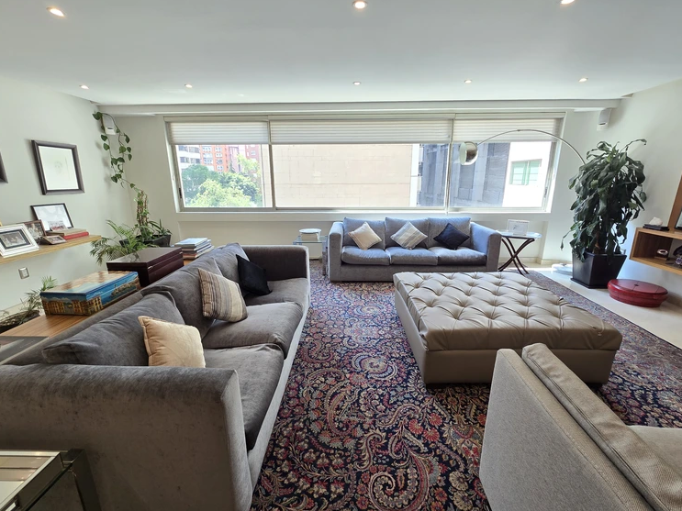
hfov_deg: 102.1
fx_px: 276
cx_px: 347
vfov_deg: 85.7
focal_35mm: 14
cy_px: 258
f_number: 2.2
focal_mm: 2.2
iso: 100
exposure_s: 1/60
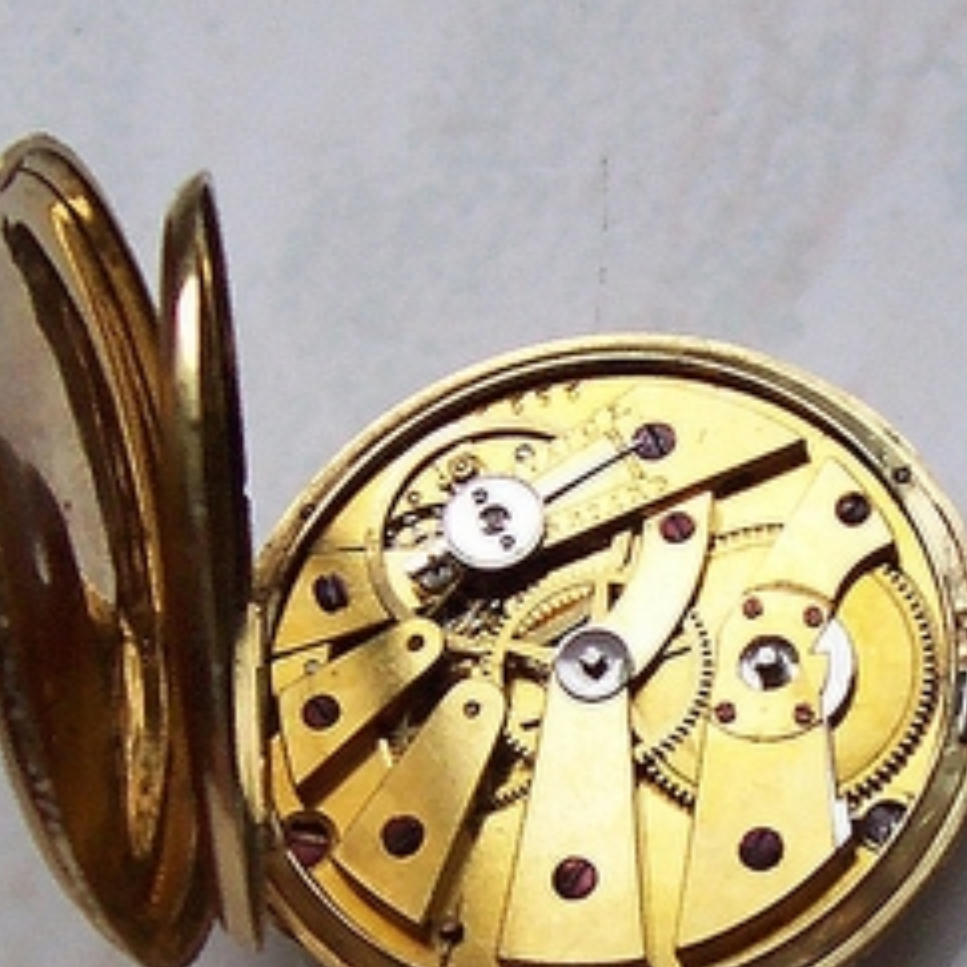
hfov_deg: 32.5
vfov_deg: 32.7
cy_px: 587
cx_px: 643
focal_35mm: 52
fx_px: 1643
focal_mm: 5.6
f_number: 2.7
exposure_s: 1/176
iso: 80
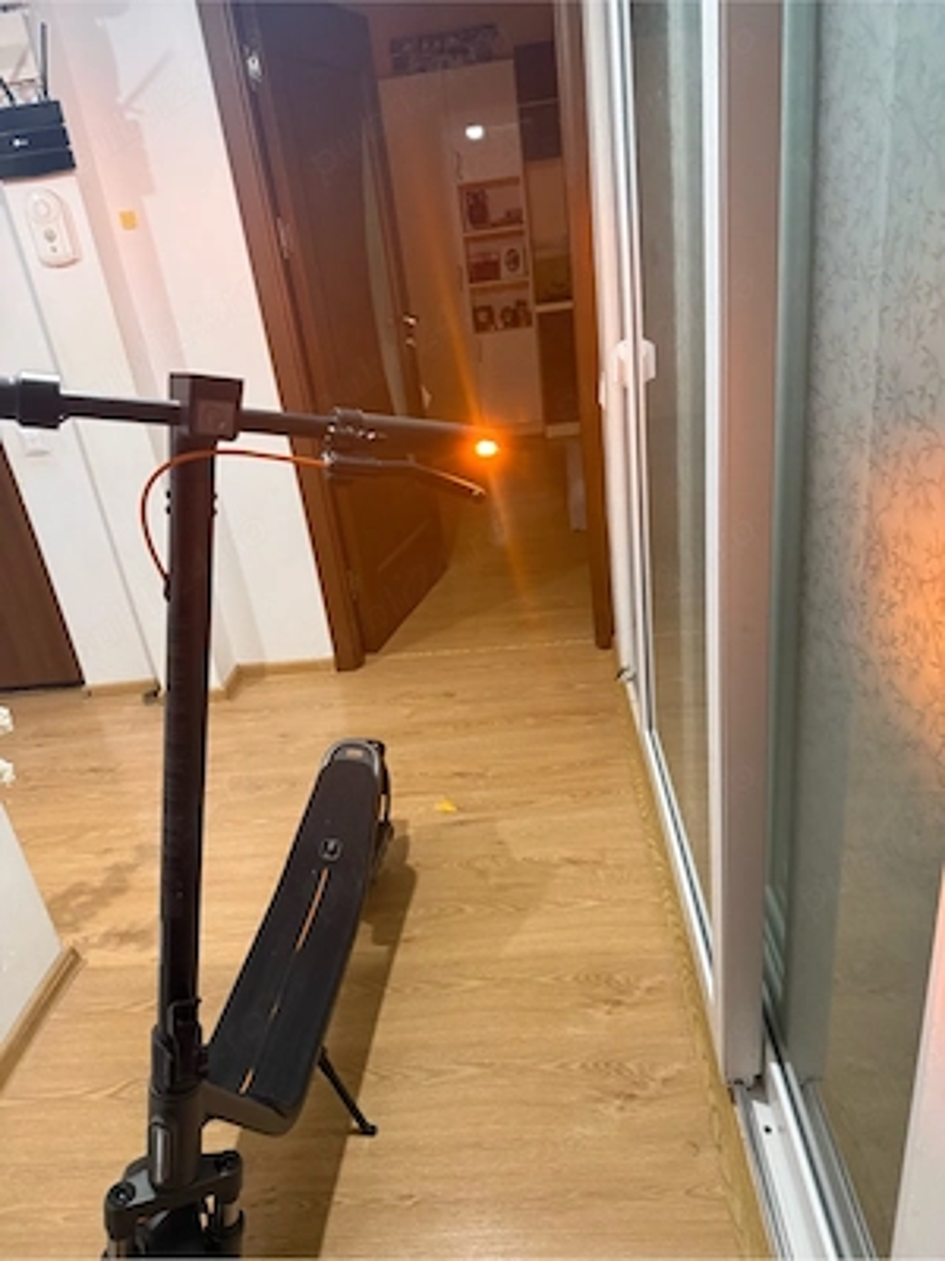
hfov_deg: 56.8
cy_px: 630
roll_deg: +7.5
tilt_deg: -24.1
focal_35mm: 24
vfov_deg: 71.6
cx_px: 472
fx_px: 874
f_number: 1.78
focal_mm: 6.76
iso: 250
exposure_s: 1/50
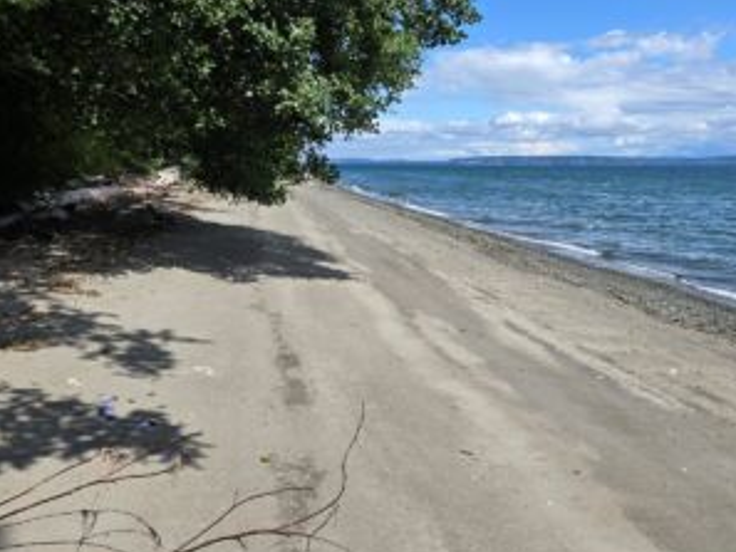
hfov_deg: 57.8
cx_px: 449
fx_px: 659
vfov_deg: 45.4
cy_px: 245
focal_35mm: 31
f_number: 1.8
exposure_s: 1/2339
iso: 25
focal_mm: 5.4
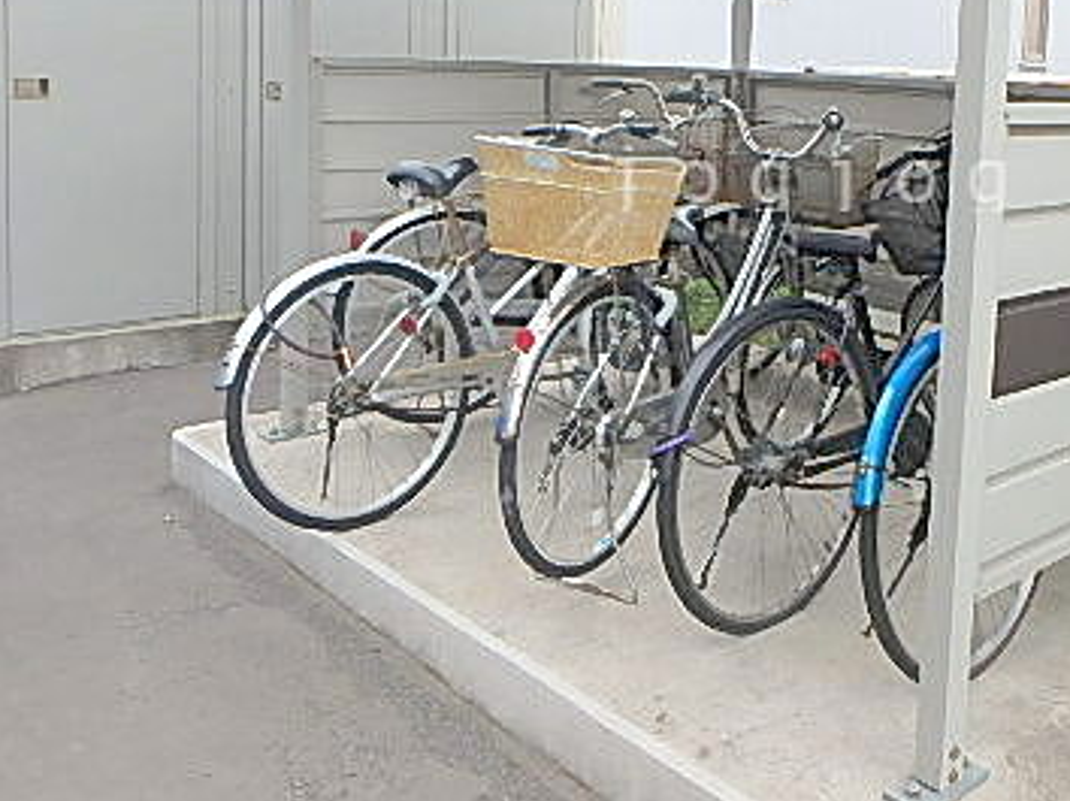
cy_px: 175
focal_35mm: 38
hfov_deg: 47.0
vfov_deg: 36.6
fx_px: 1174
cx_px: 816
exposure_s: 1/40
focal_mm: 3.7
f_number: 3.5
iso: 200
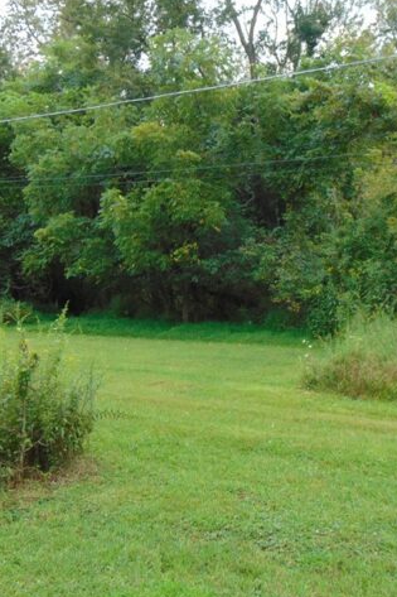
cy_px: 254
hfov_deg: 30.4
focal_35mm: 44
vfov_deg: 44.4
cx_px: 241
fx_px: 728
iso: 80
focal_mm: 4.5
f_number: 3
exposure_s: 1/40
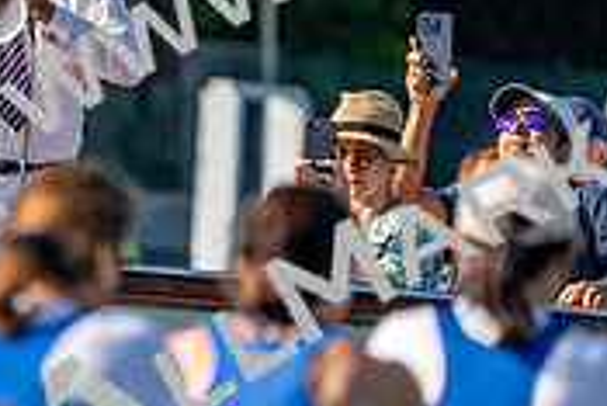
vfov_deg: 0.9
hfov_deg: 1.3
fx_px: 26122
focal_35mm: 1548
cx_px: -253
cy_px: 193
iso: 400
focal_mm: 467
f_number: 6.3
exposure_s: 1/1600
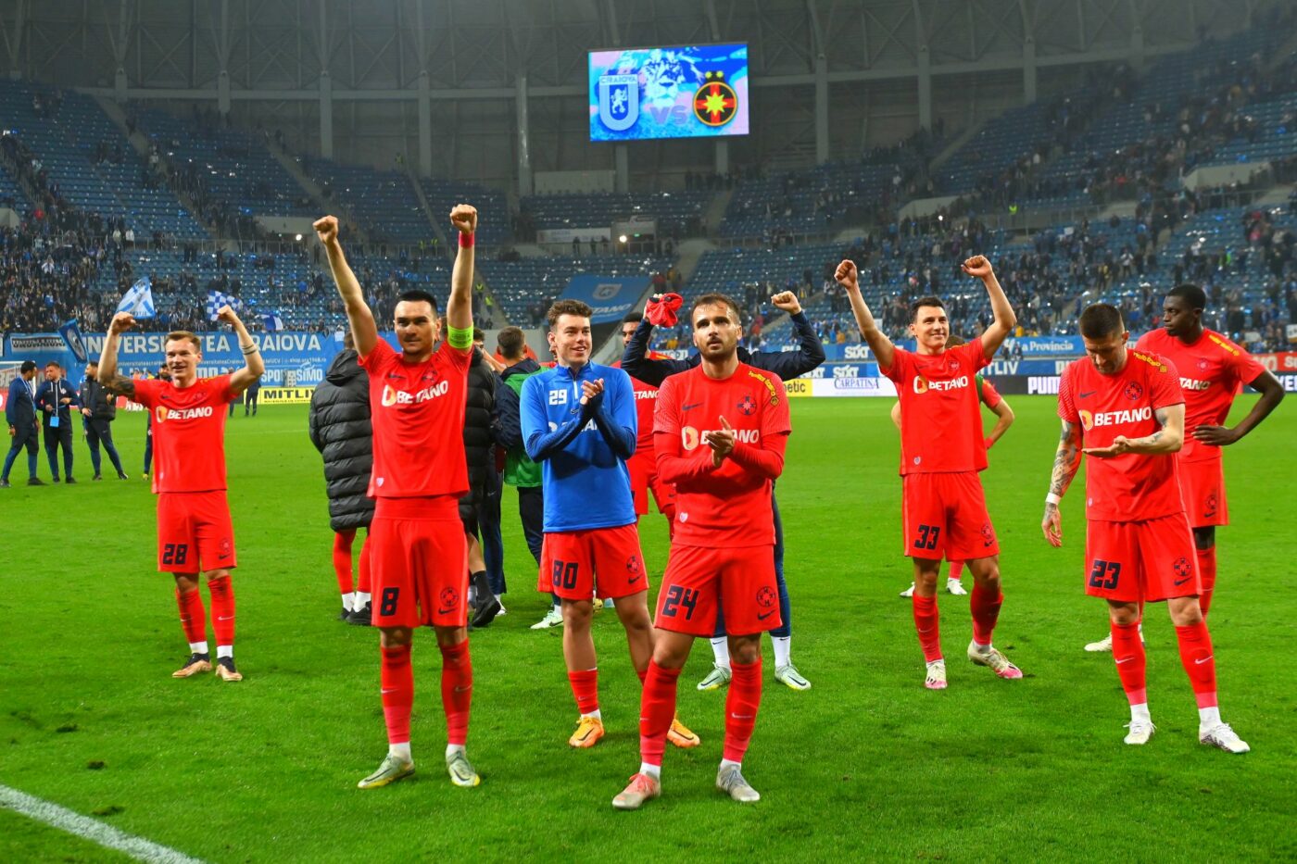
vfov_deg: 28.1
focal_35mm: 48
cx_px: 648
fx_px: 1729
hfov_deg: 41.1
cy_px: 432
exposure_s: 1/800
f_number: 4
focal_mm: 48
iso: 4000
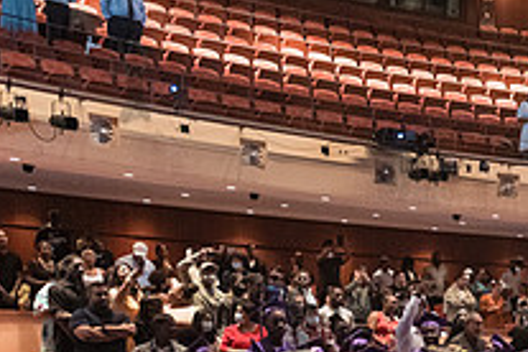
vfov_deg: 18.0
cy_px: 448
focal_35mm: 71
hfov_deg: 25.6
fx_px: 1041
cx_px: 627
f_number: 3.5
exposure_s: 1/200
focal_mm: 24
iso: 4000
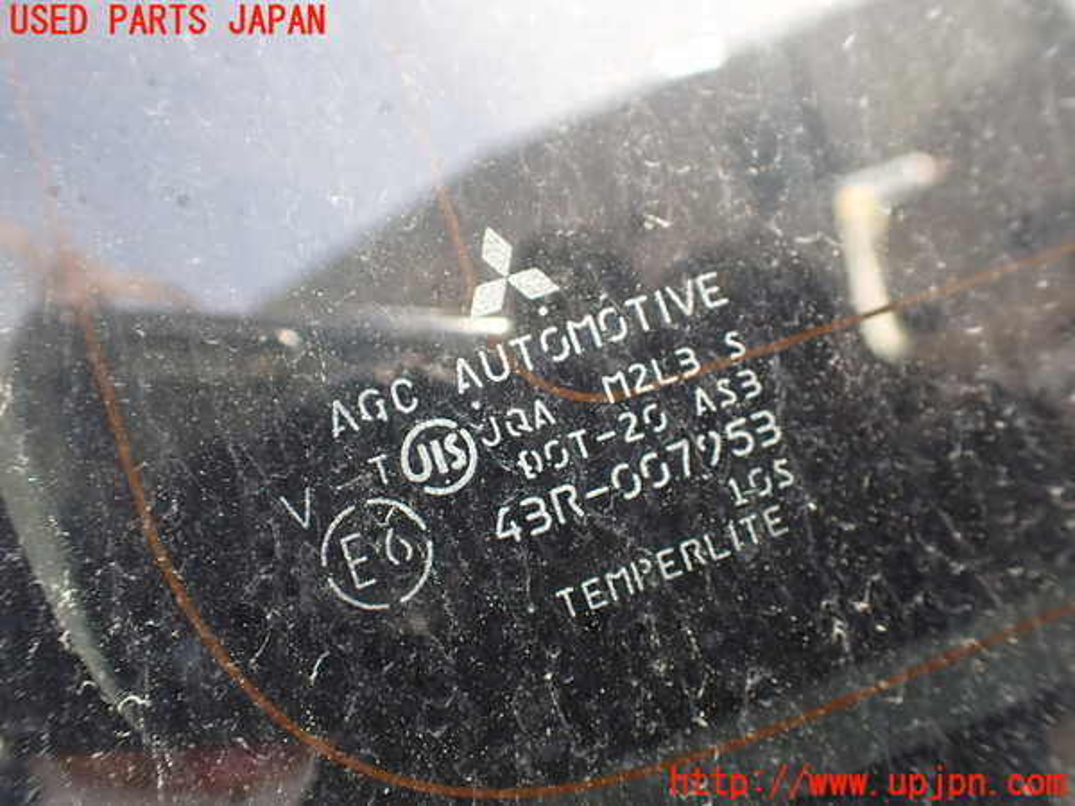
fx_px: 932
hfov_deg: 60.0
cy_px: 403
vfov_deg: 46.8
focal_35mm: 30
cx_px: 538
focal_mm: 5.4
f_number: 2.3
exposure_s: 1/200
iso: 100
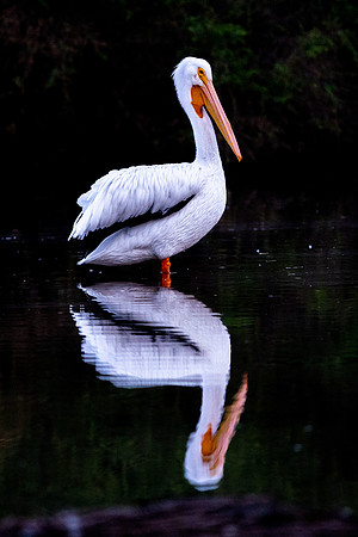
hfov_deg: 3.2
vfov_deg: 4.7
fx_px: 6496
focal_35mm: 436
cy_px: 204
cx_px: 125
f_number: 6.3
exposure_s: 1/640
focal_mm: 234
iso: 4000
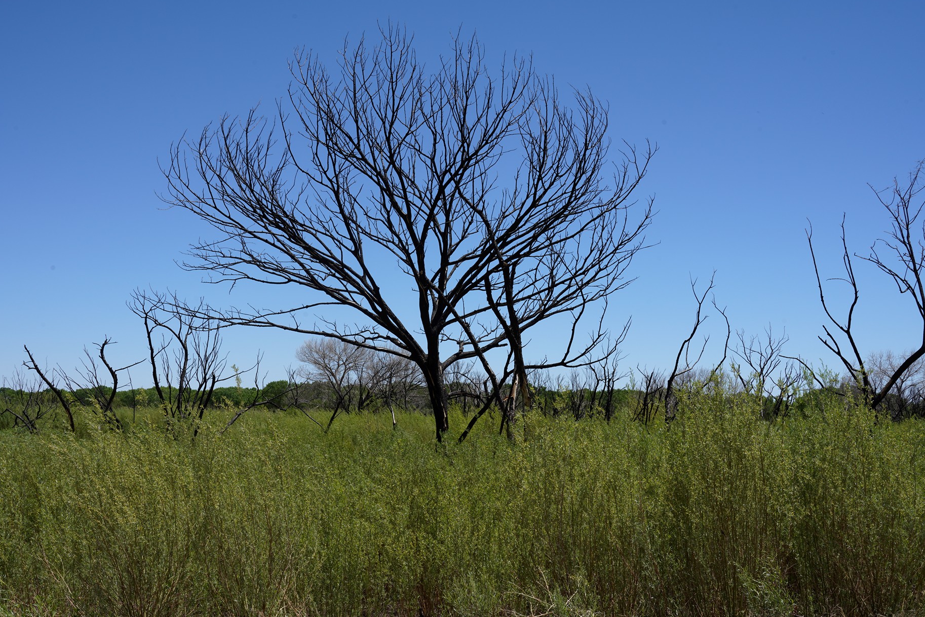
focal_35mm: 46
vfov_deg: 29.3
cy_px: 323
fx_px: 1182
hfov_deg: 42.7
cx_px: 454
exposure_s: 1/100
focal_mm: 42
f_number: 18
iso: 100
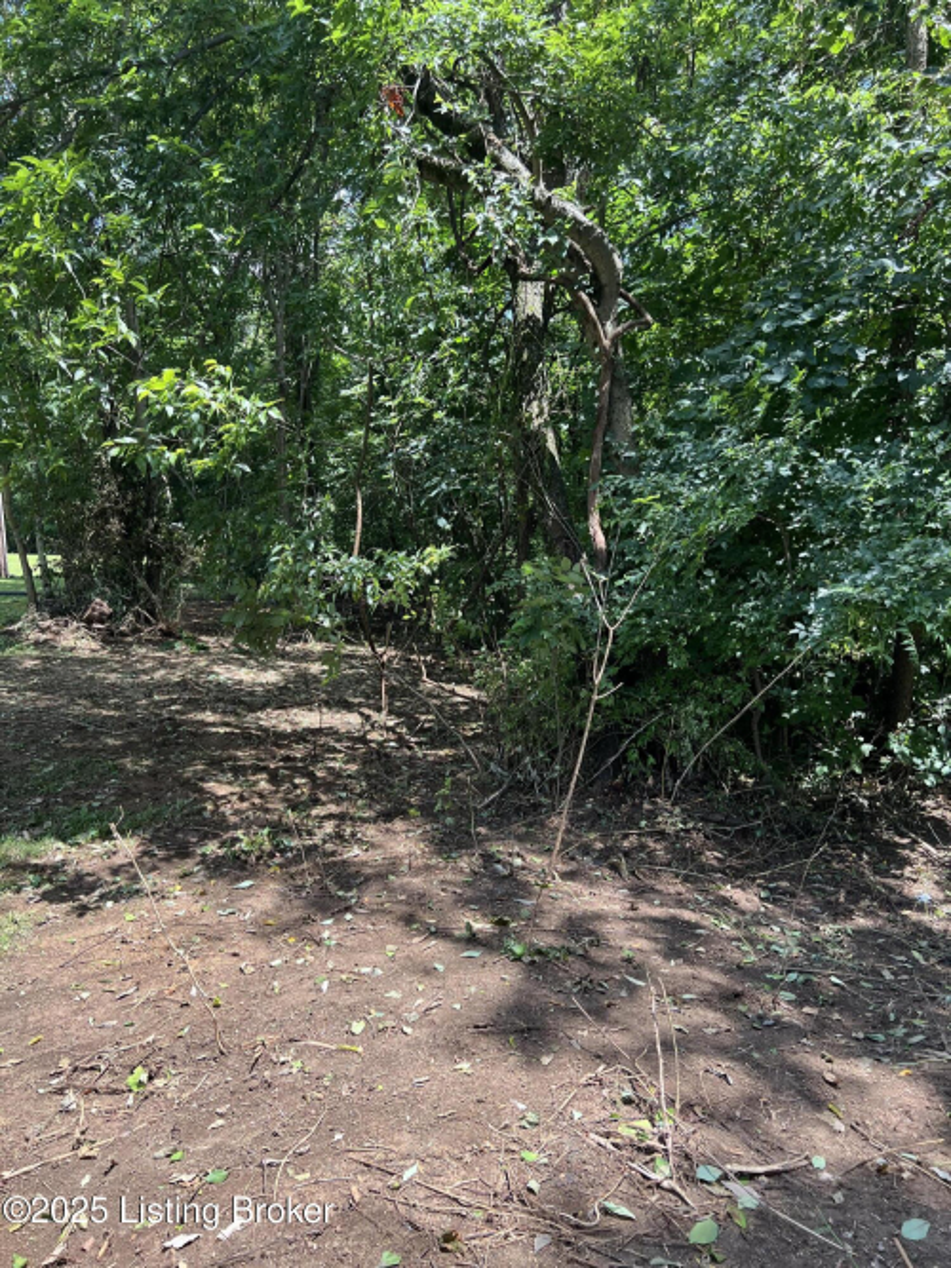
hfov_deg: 53.0
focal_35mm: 26
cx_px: 476
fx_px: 953
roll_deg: +3.5
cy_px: 634
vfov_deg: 67.3
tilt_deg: -6.1
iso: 50
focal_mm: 5.7
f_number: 1.5
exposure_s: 1/567
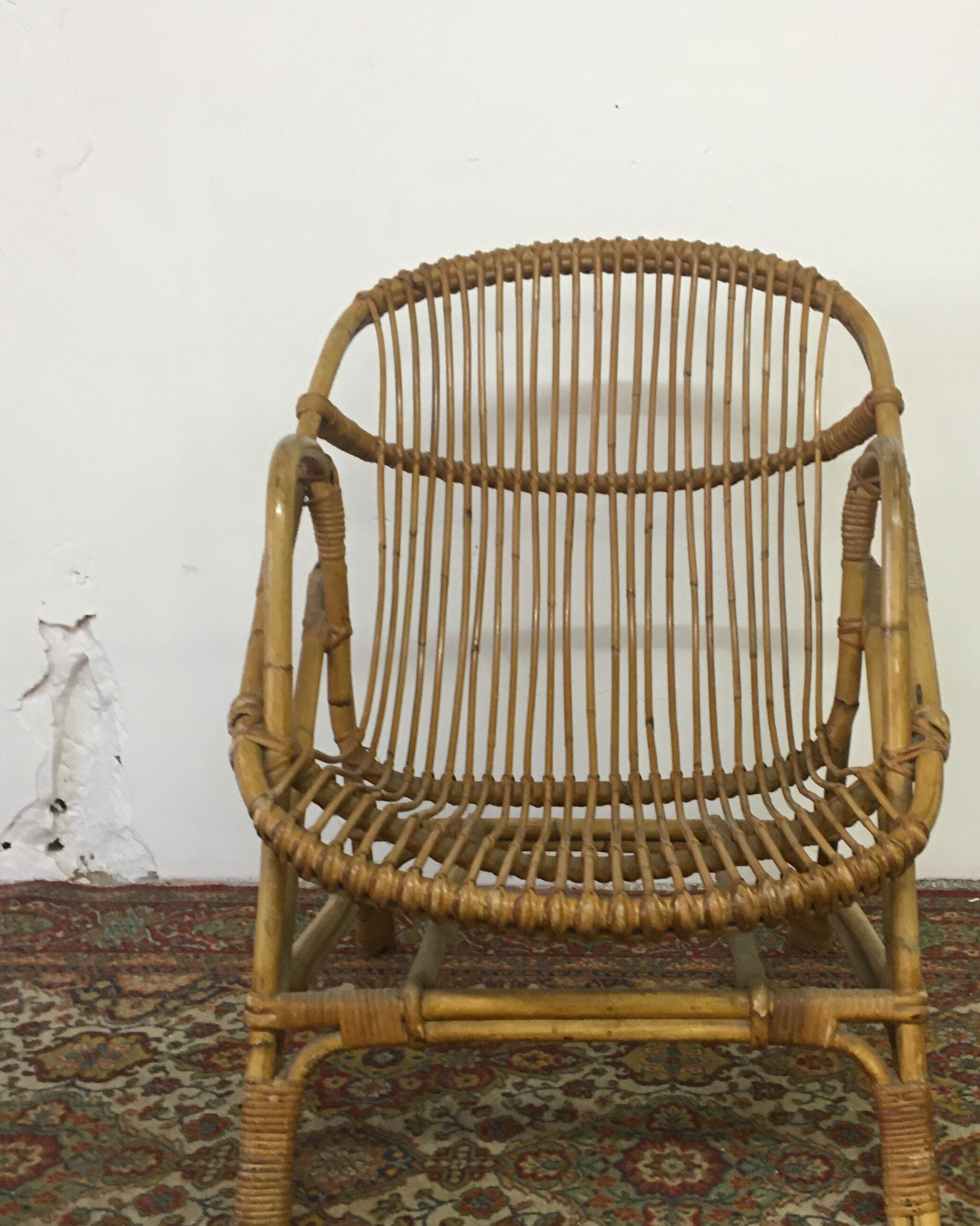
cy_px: 795
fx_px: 1595
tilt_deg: -14.3
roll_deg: +0.8
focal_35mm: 44
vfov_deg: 41.6
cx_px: 605
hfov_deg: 34.0
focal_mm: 4.15
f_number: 2.2
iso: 160
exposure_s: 1/33
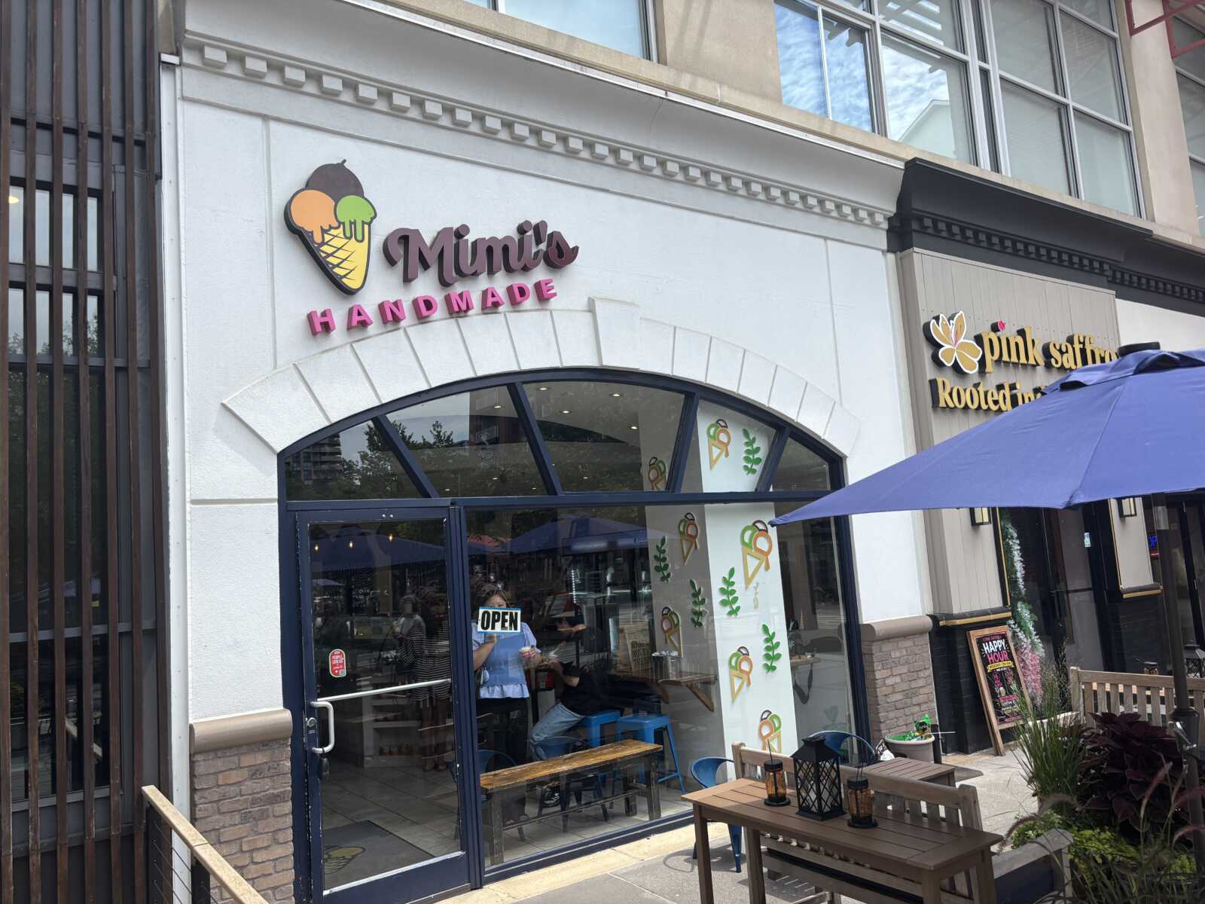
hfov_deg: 67.3
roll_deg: +3.9
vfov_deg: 53.1
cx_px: 602
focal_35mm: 26
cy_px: 452
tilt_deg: +6.8
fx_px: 905
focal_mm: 5.96
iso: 50
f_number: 1.6
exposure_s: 1/1616
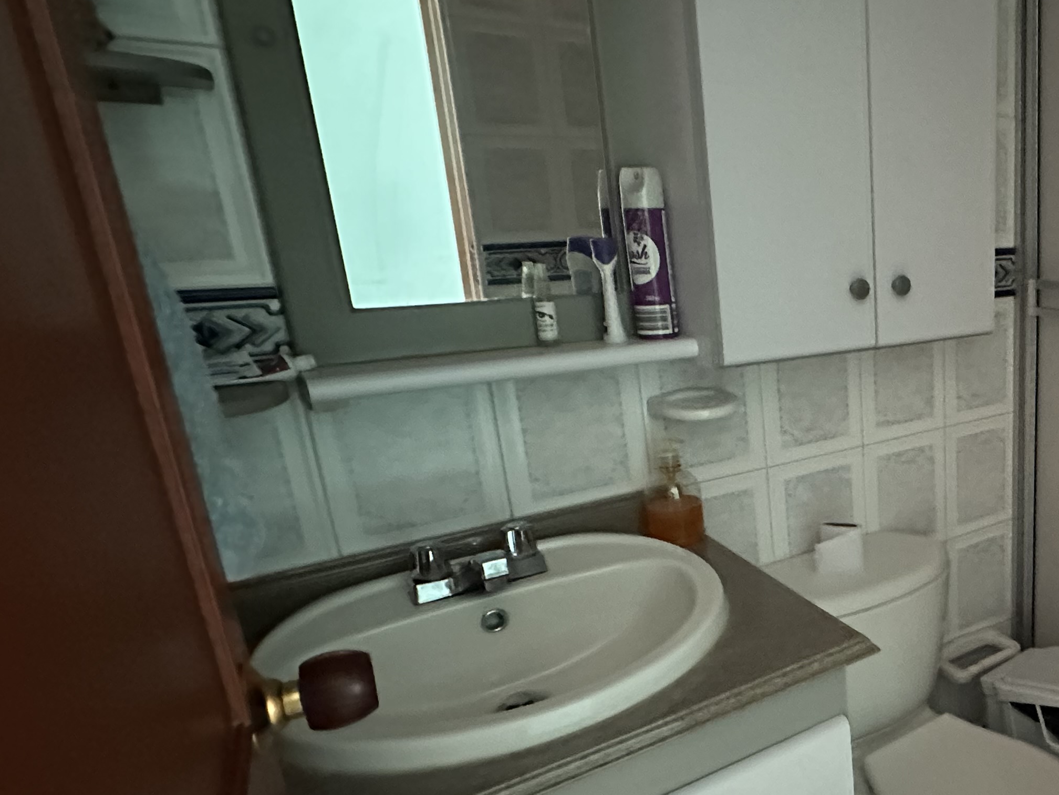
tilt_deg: -15.5
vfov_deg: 49.6
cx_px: 983
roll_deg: -0.3
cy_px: 452
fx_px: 857
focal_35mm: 28
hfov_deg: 54.0
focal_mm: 2.22
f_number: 2.2
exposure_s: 1/36
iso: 1600
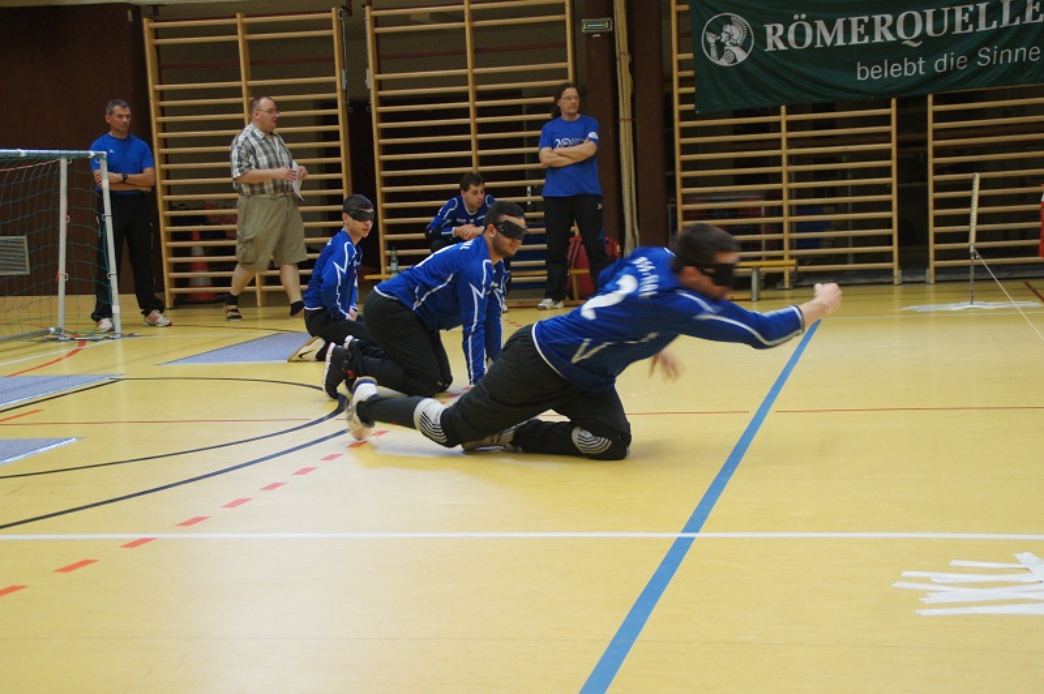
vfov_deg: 25.7
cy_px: 347
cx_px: 522
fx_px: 1521
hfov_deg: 37.9
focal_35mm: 52
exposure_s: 1/60
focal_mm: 35
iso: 1600
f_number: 4.5
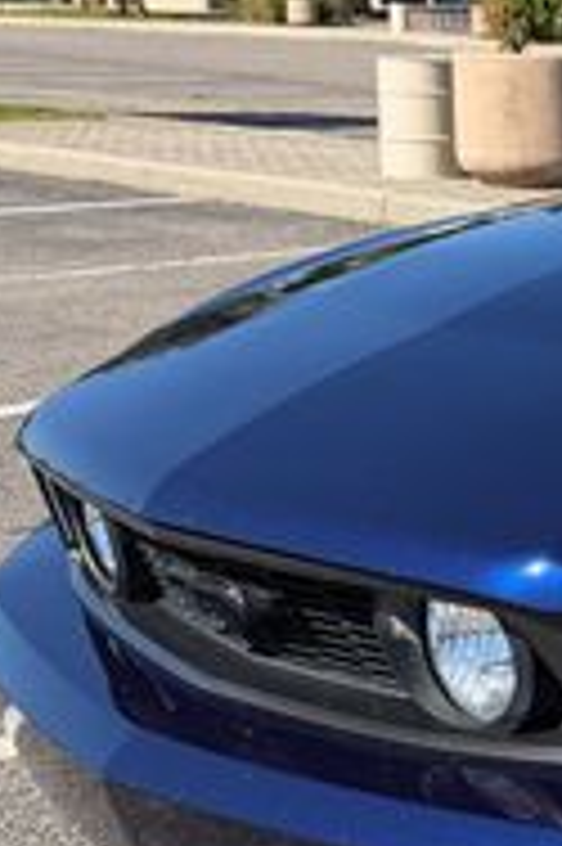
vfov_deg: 23.9
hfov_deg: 13.7
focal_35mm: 85
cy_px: 423
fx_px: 1994
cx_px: 1115
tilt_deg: -10.9
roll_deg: -1.3
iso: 80
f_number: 1.78
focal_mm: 6.76
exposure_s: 1/2232
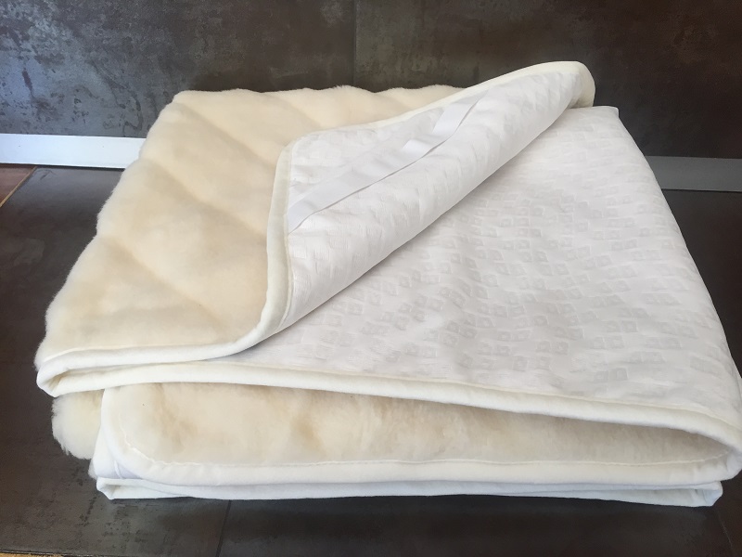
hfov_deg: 61.7
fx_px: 622
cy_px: 278
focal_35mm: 29
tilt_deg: -38.7
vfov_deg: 48.2
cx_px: 371
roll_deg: -2.5
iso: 40
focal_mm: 4.15
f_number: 2.2
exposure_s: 1/33
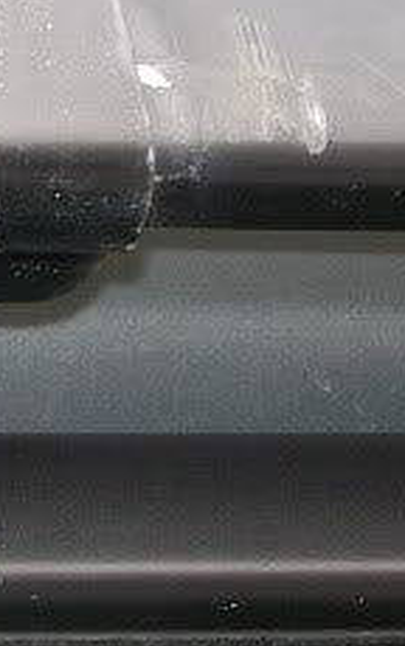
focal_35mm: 170
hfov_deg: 7.1
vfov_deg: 12.2
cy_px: -14
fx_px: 2998
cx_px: -712
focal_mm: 6
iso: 64
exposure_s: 1/200
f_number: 2.7
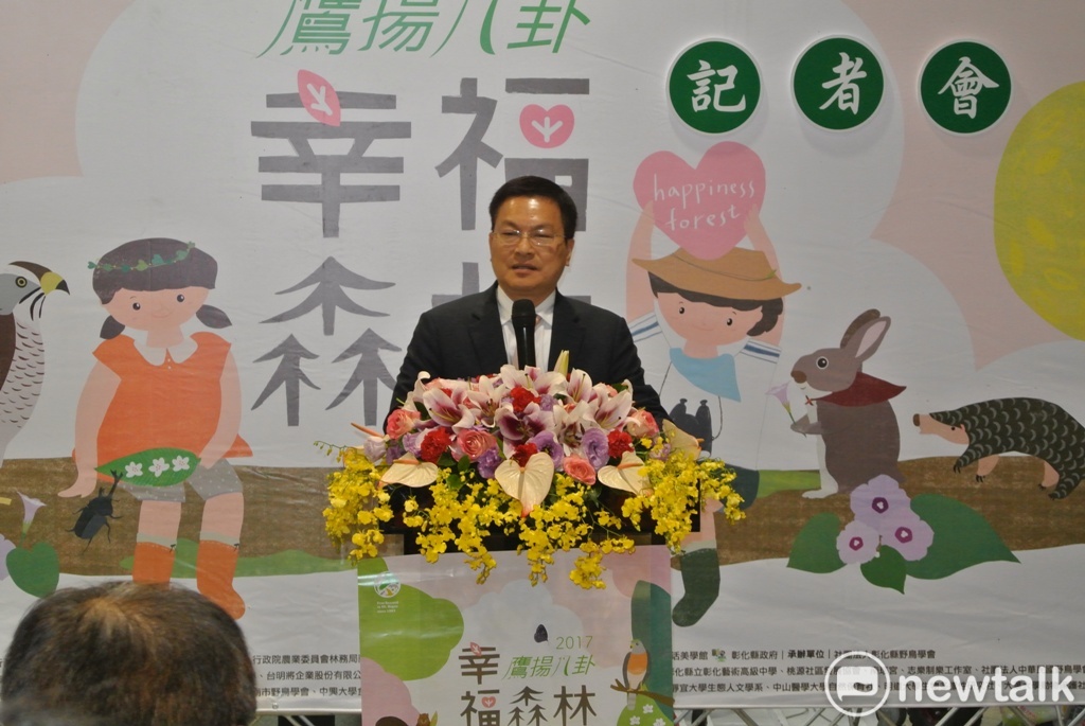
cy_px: 363
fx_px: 2444
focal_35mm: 81
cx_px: 542
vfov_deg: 16.9
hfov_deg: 25.0
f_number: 5.6
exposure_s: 1/60
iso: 800
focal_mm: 30
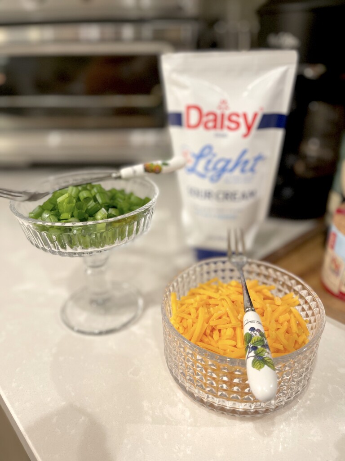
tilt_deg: -28.1
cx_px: 172
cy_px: 230
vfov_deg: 67.3
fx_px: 346
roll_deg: +0.8
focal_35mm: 26
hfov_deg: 53.1
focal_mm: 5.1
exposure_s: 1/60
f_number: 1.6
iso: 200
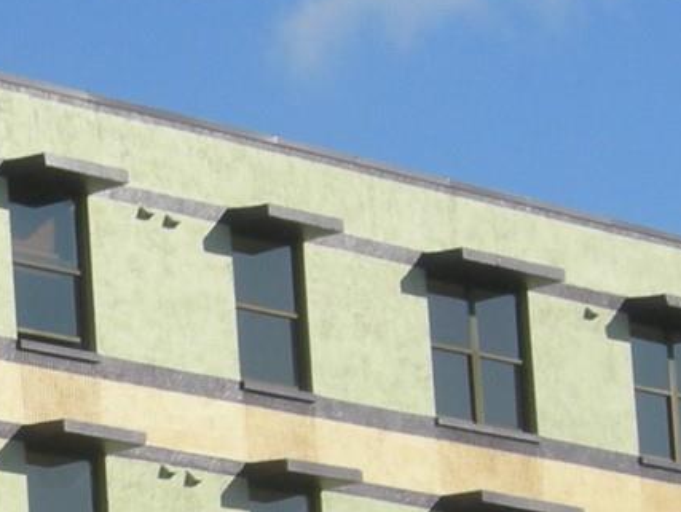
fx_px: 5454
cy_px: 833
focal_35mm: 277
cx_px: -380
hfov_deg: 7.0
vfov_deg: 5.3
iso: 64
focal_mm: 15.5
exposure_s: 1/283
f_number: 6.7
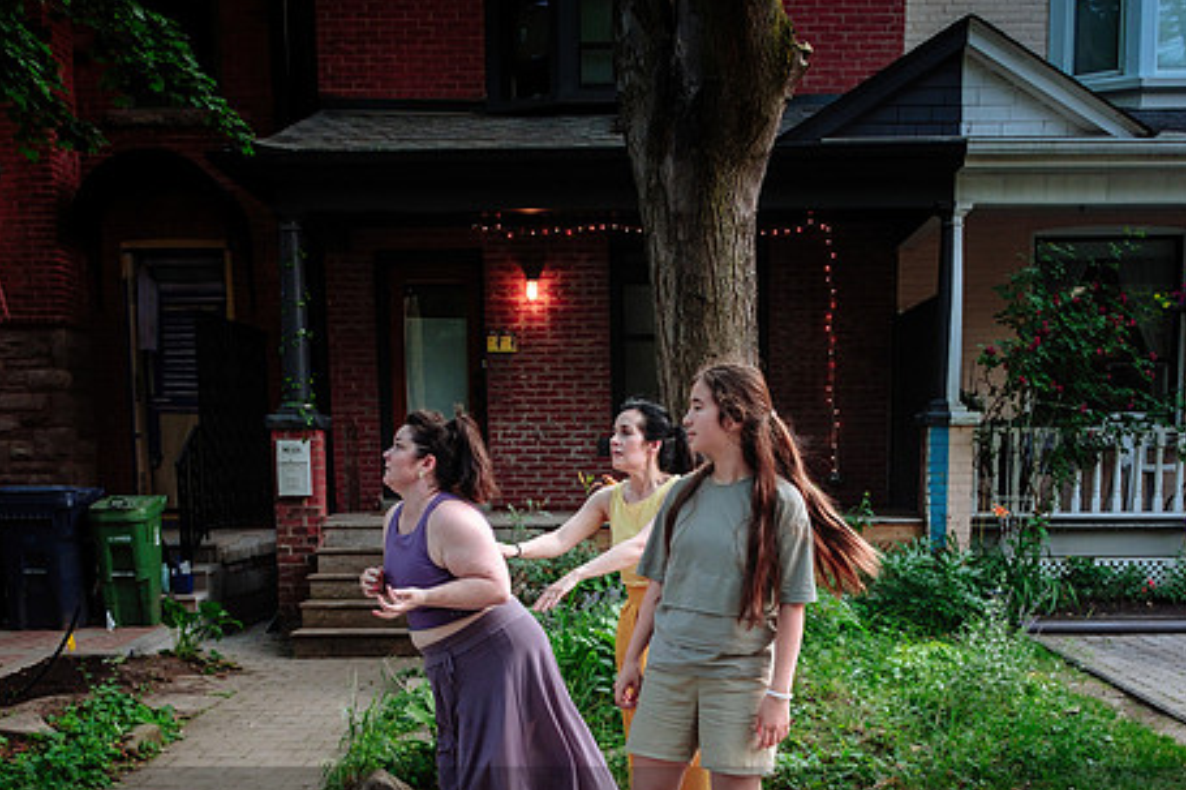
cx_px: 615
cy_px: 623
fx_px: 1383
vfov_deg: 31.1
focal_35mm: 42
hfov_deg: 46.4
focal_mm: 17
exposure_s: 1/400
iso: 500
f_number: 1.8
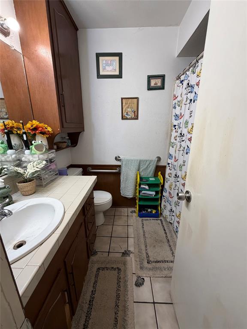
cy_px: 164
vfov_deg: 102.1
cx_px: 124
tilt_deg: -16.0
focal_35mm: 14
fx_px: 133
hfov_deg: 85.7
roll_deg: -0.2
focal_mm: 2.22
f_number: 2.2
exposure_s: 1/120
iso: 250
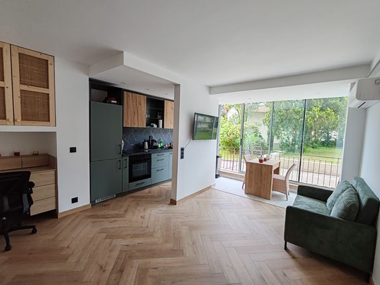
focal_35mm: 16
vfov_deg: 78.1
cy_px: 142
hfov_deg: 94.5
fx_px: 176
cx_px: 190
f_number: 2.2
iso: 100
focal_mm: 1.96
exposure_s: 1/33
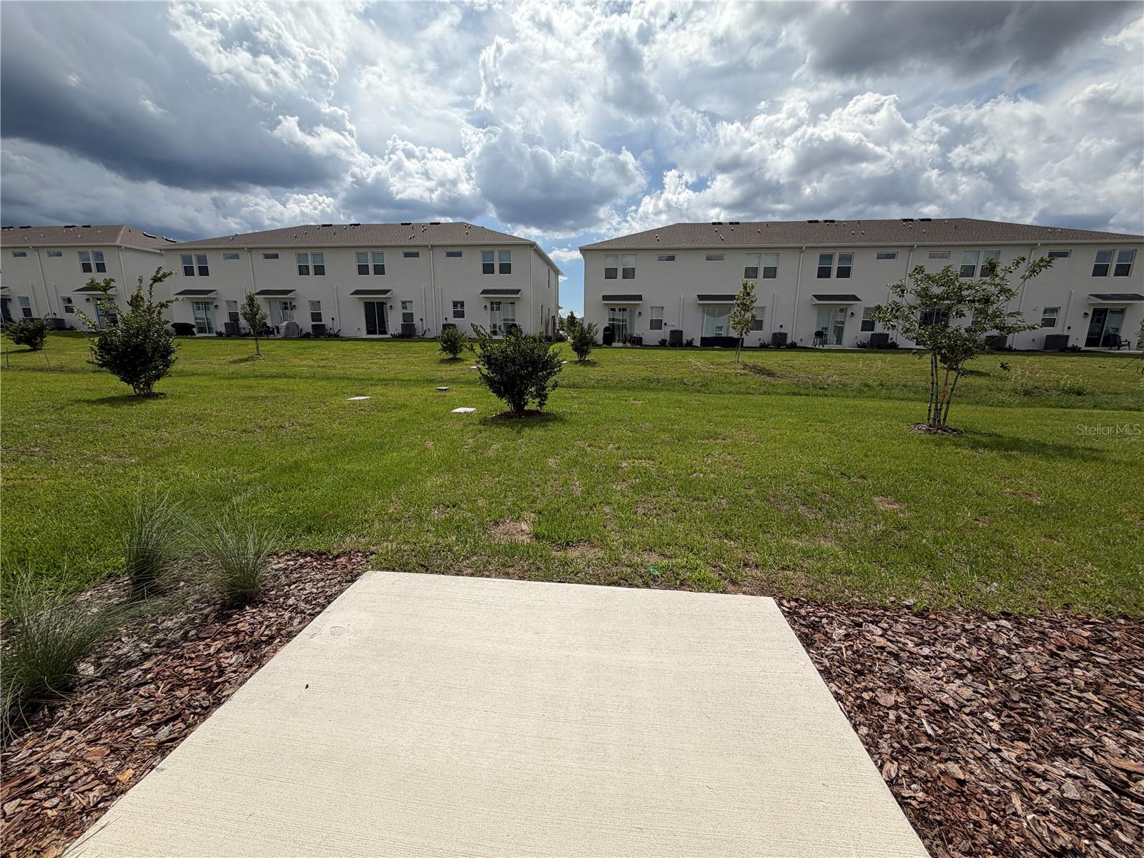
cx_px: 572
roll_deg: -0.6
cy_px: 429
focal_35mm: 14
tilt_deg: -11.4
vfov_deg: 85.7
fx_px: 463
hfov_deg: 102.1
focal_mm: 2.22
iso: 20
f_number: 2.2
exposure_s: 1/2165
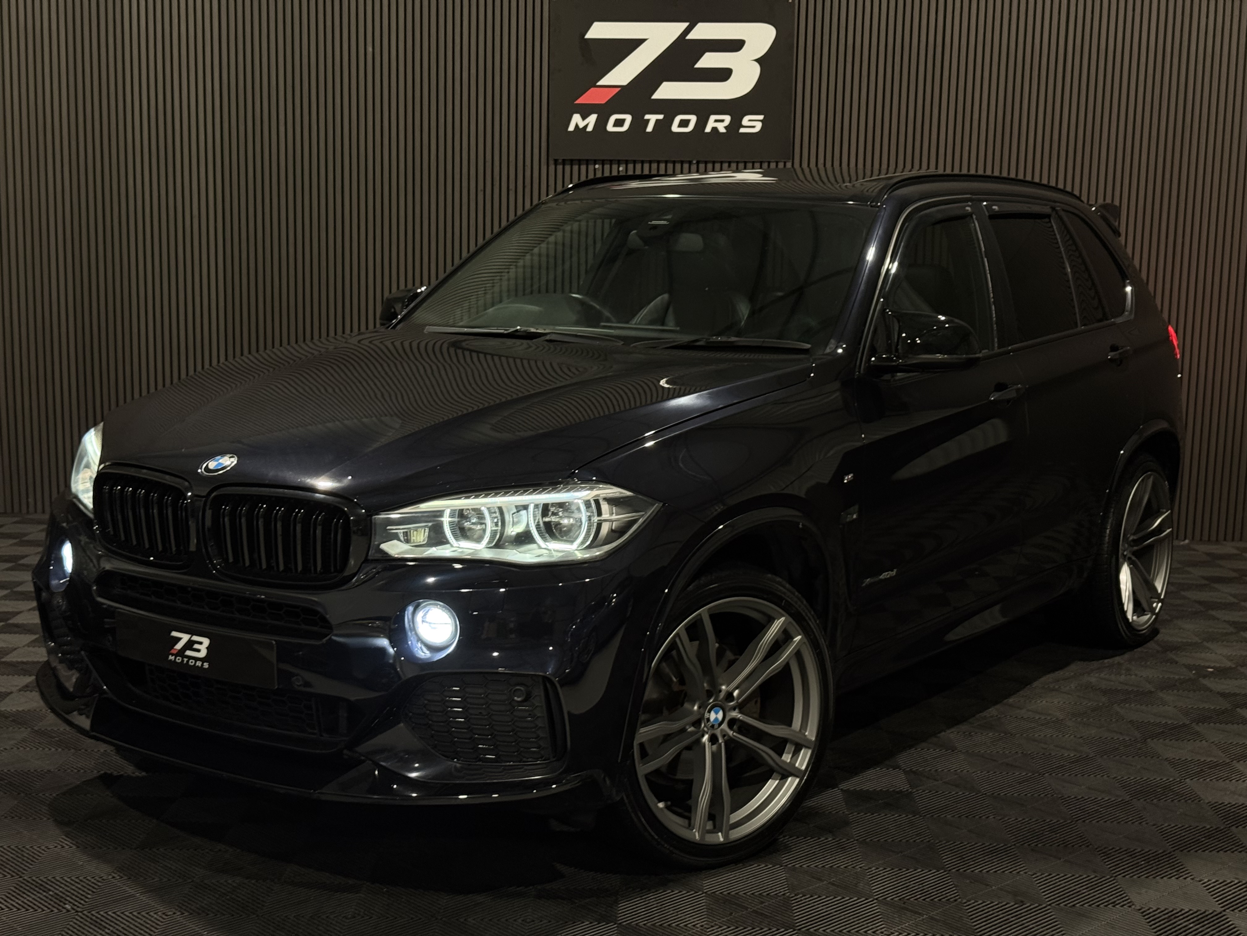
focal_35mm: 48
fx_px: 1729
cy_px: 468
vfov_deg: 30.3
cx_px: 624
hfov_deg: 39.7
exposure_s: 1/50
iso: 200
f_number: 1.78
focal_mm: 6.76
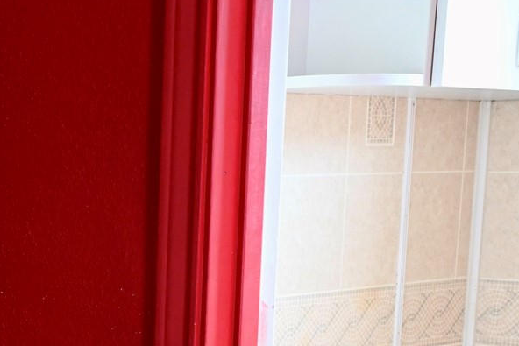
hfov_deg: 21.8
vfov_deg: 14.9
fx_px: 1269
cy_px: 441
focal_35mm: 88
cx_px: -66
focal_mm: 24
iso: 1400
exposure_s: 1/25
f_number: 4
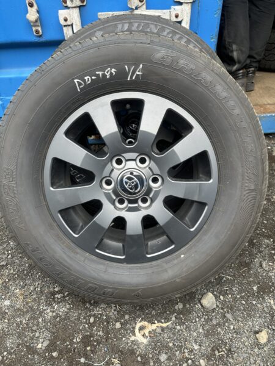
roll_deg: +0.0
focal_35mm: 24
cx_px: 138
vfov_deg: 71.6
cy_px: 183
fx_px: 254
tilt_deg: -41.2
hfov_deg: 56.8
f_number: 1.78
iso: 64
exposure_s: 1/146
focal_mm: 6.86
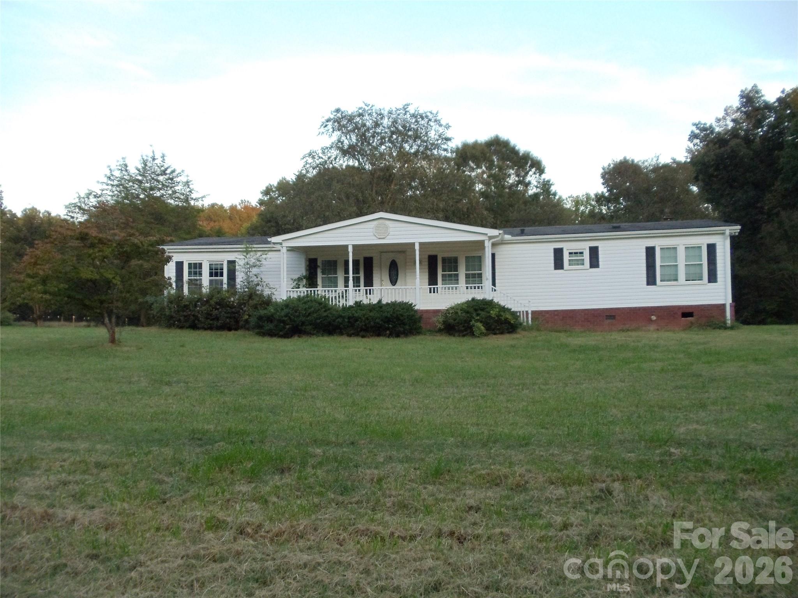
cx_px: 399
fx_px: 1014
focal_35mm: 44
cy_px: 299
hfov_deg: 42.9
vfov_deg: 32.9
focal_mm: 6
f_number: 3.5
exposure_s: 1/160
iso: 400
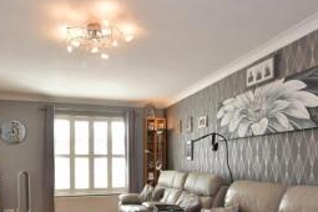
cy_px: 166
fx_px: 247
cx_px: 145
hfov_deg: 65.4
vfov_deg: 44.4
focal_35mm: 28
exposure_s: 1/3
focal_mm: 10
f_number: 8
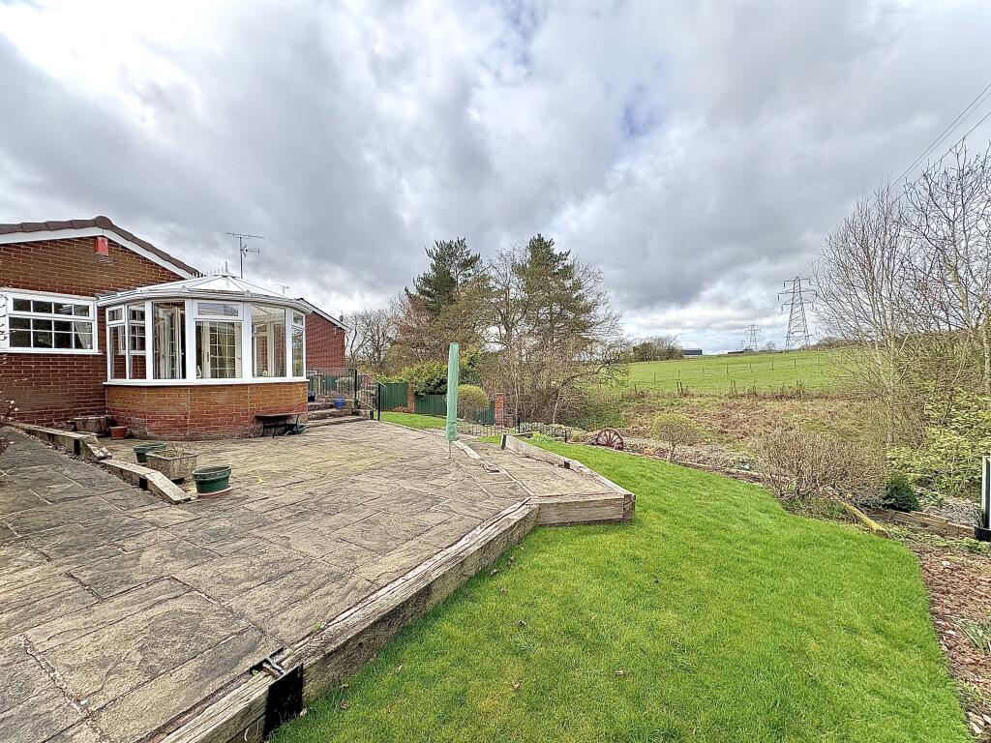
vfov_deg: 85.7
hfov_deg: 102.1
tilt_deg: +0.7
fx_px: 401
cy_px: 372
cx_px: 496
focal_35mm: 14
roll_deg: -0.3
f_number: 2.2
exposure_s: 1/889
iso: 40
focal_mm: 2.22
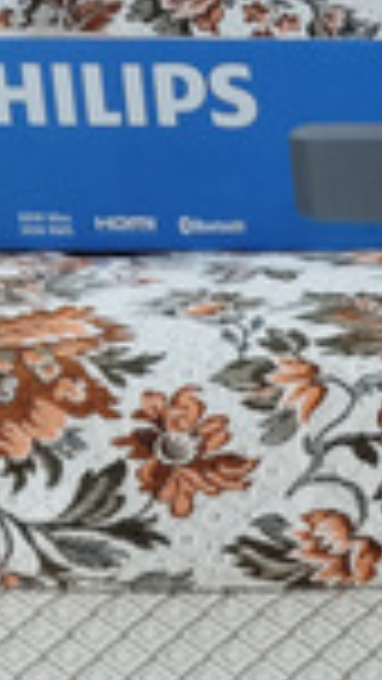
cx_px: 595
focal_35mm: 90
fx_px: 1620
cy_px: 657
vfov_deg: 22.8
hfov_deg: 12.7
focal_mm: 4.71
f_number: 1.79
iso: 64
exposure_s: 1/50
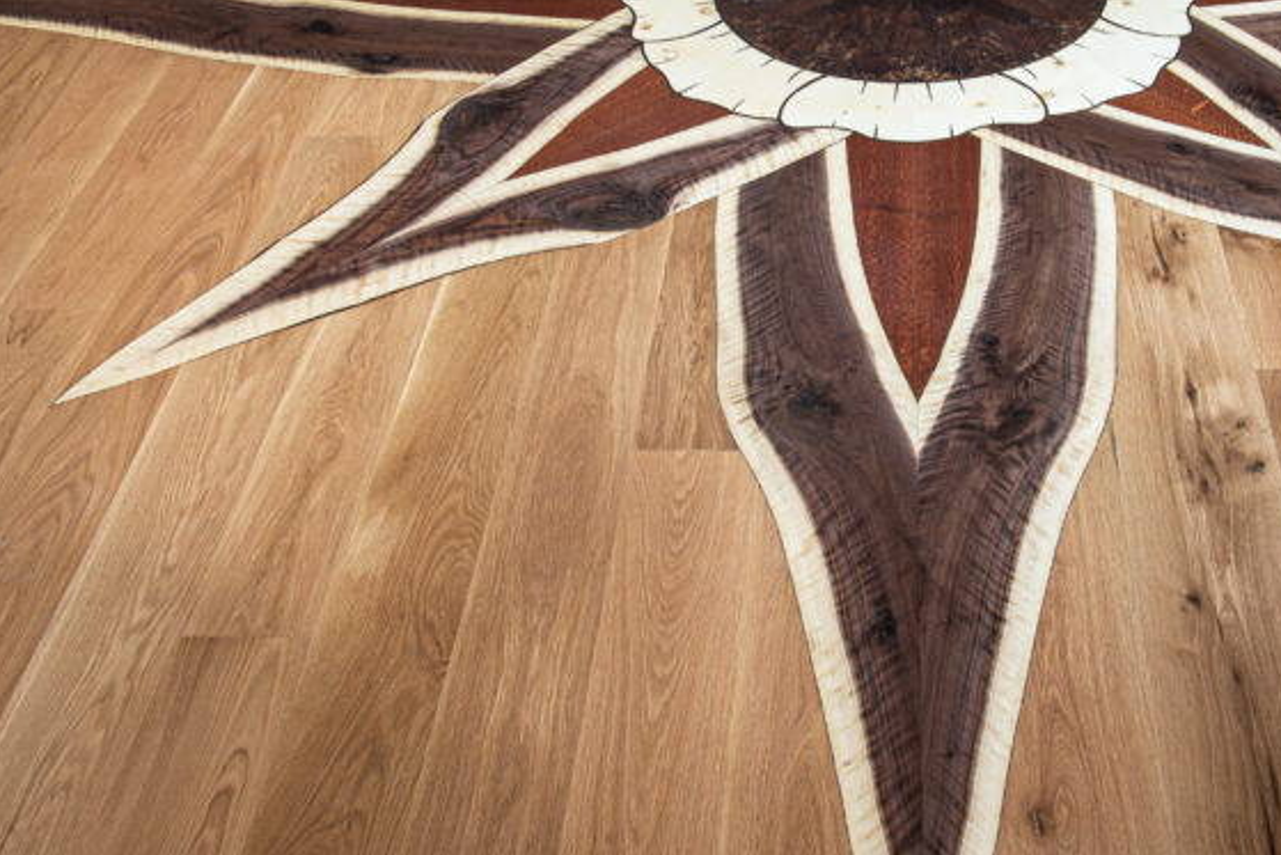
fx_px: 1566
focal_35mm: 44
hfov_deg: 43.5
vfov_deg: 29.9
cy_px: 193
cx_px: 910
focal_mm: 24
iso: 100
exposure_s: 1.6
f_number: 16
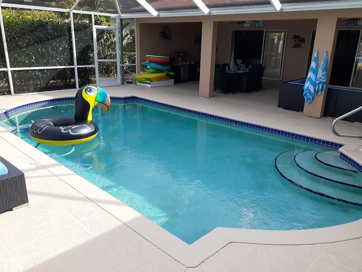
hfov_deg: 63.4
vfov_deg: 49.8
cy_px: 141
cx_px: 186
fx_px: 293
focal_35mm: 28
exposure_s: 1/729
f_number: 1.9
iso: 40
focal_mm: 3.6
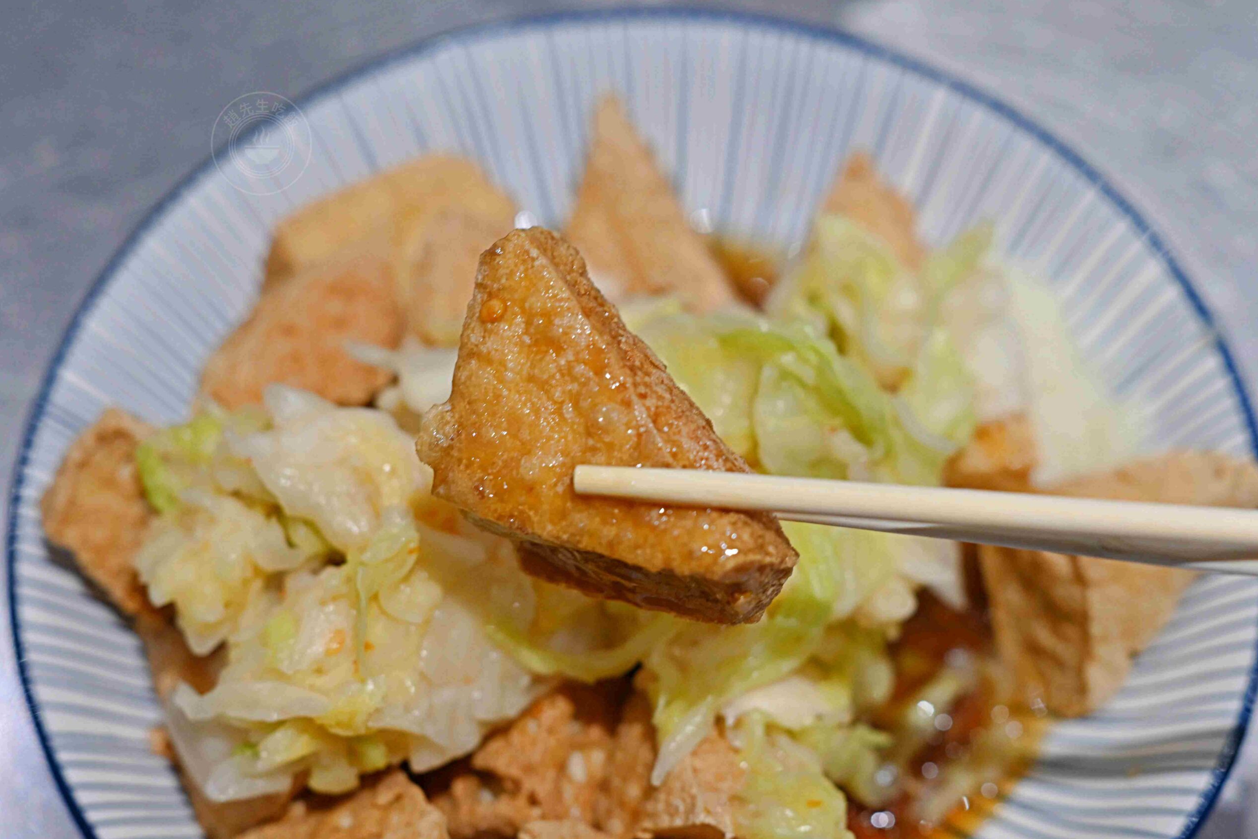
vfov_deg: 18.0
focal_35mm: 76
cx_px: 636
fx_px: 2656
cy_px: 416
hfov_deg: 26.6
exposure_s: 1/200
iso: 400
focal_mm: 50
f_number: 3.2
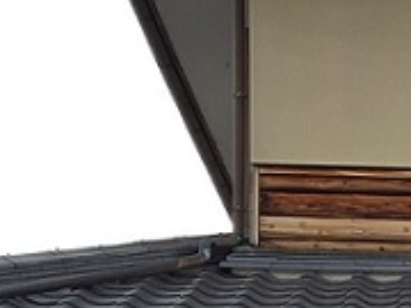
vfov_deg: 9.6
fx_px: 1769
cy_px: 511
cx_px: 699
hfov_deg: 12.3
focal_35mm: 149
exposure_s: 1/370
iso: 32
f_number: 2.2
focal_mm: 4.15
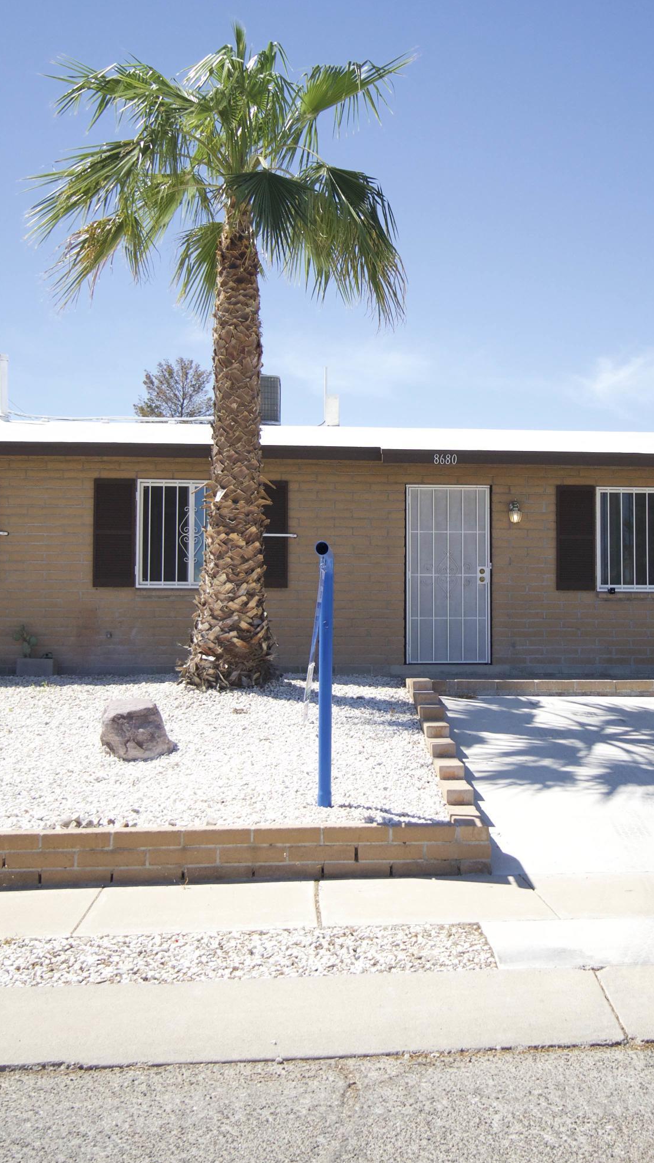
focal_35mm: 43
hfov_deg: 27.5
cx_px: 437
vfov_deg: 47.4
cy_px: 578
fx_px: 1325
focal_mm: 18
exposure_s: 1/4000
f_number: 4
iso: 640
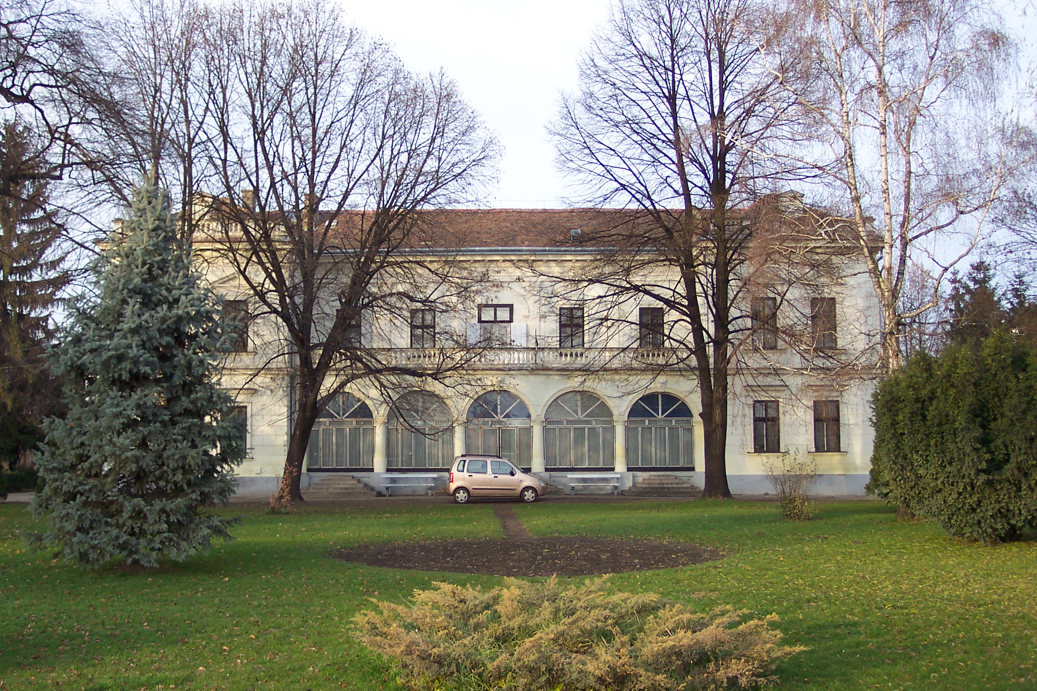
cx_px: 518
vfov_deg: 35.1
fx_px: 1095
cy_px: 346
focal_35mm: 38
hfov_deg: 50.7
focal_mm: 8
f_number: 2.8
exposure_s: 1/350
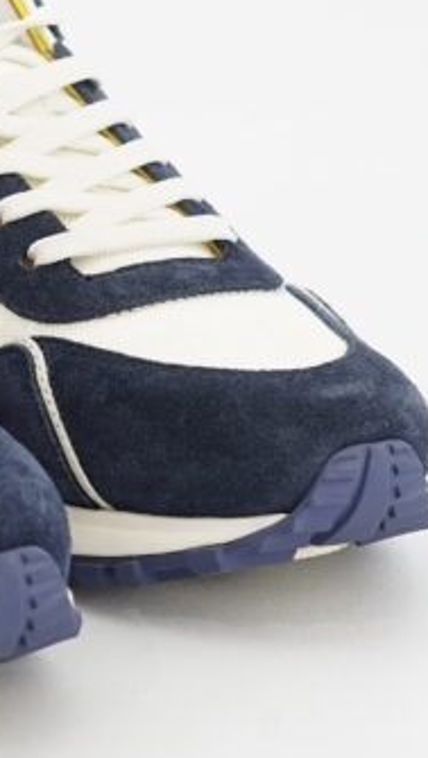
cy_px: 313
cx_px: -197
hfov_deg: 7.5
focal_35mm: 160
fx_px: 3221
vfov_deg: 13.4
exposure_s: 1/10
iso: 640
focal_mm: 50
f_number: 6.3
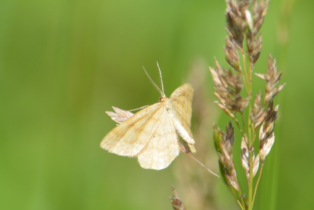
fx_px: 3926
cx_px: 157
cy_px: 105
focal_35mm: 450
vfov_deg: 3.1
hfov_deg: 4.6
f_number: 8
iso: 100
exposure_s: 1/200
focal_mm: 300
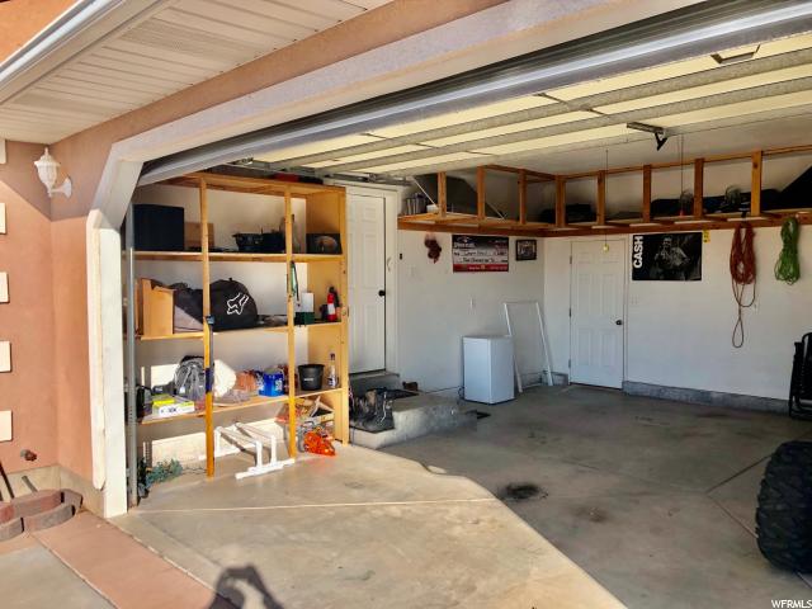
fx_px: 657
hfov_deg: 63.4
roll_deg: +2.0
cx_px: 406
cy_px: 304
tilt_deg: -3.3
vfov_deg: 49.7
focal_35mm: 28
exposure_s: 1/1033
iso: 20
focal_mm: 3.99
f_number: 1.8
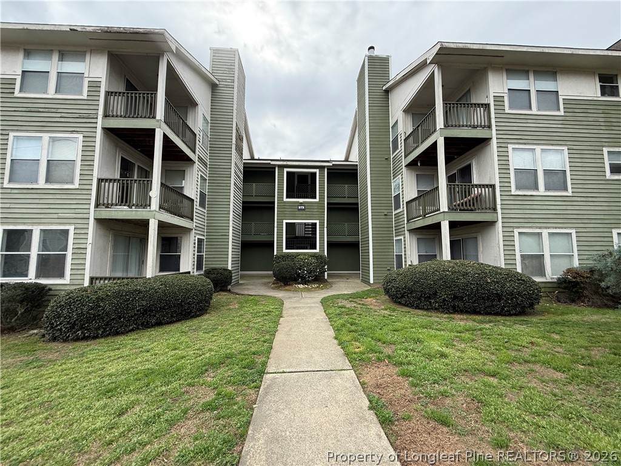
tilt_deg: +5.9
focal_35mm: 14
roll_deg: +0.6
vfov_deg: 85.7
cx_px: 310
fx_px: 251
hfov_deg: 102.1
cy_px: 233
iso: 64
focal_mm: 2.22
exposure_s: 1/638
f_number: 2.2
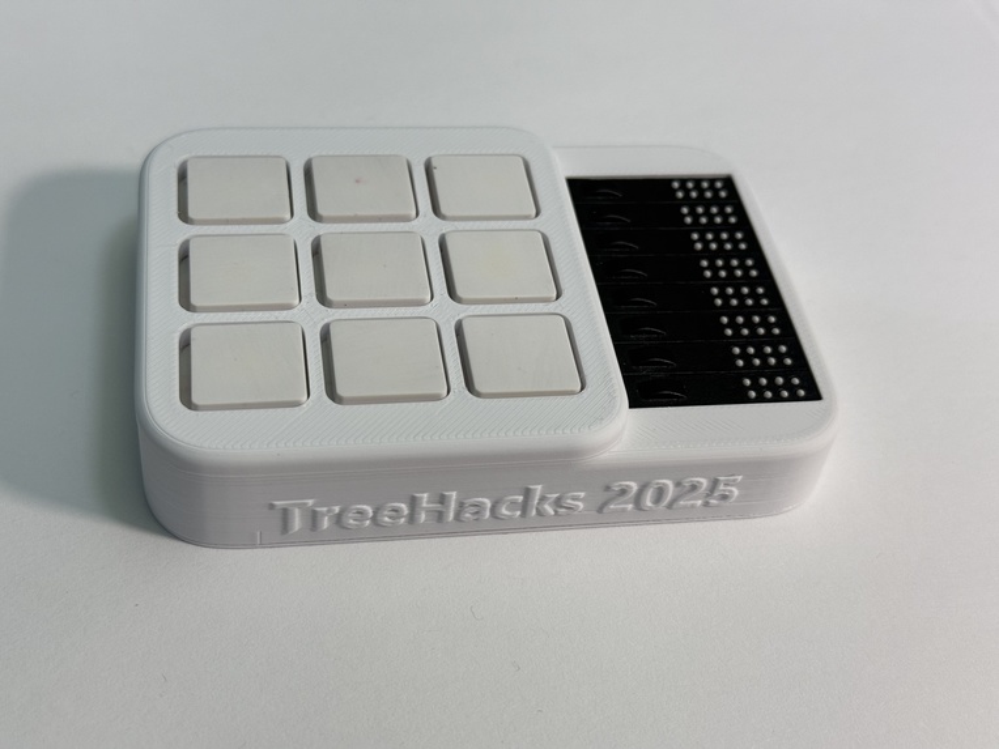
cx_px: 500
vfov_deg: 30.3
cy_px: 374
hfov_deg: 39.7
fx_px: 1385
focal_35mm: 48
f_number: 1.78
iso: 64
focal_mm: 6.76
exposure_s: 1/60
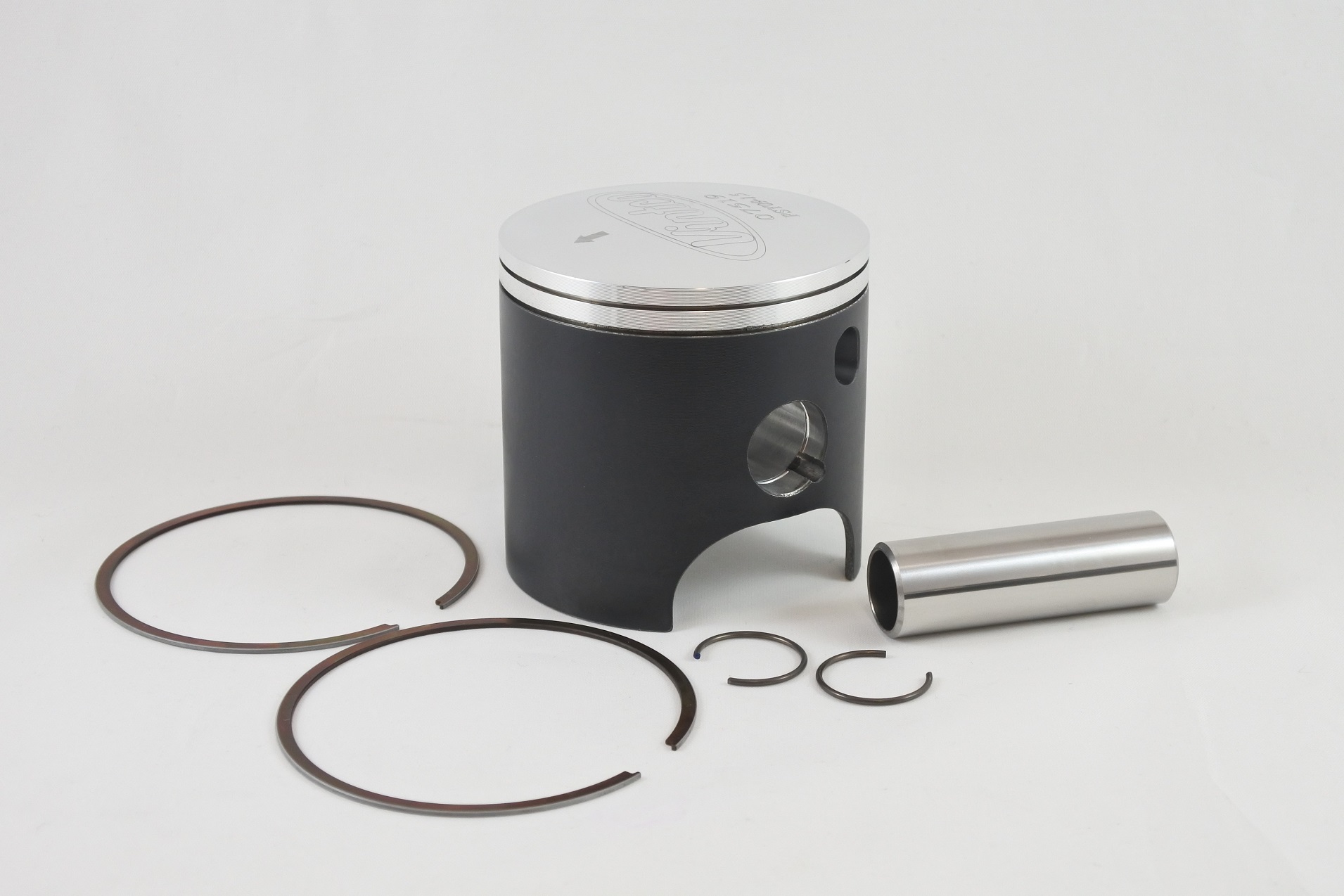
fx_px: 1904
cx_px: 672
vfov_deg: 26.5
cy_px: 448
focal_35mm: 51
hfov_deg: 38.9
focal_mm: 18.9
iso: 400
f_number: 4.5
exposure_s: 1/125
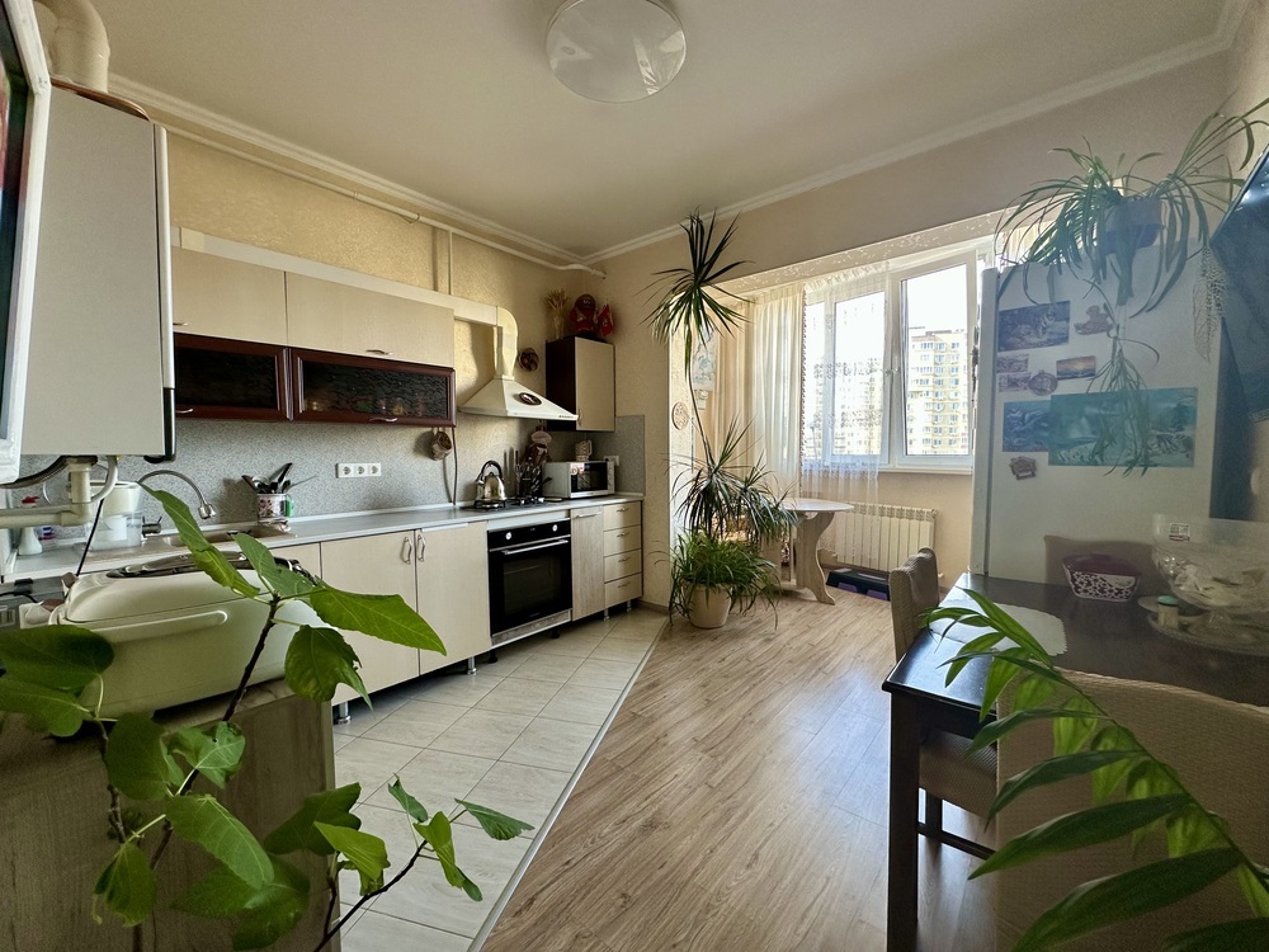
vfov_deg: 85.7
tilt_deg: -3.2
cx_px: 634
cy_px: 476
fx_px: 513
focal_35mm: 14
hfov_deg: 102.1
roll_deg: +0.4
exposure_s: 1/99
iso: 125
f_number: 2.2
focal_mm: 2.22
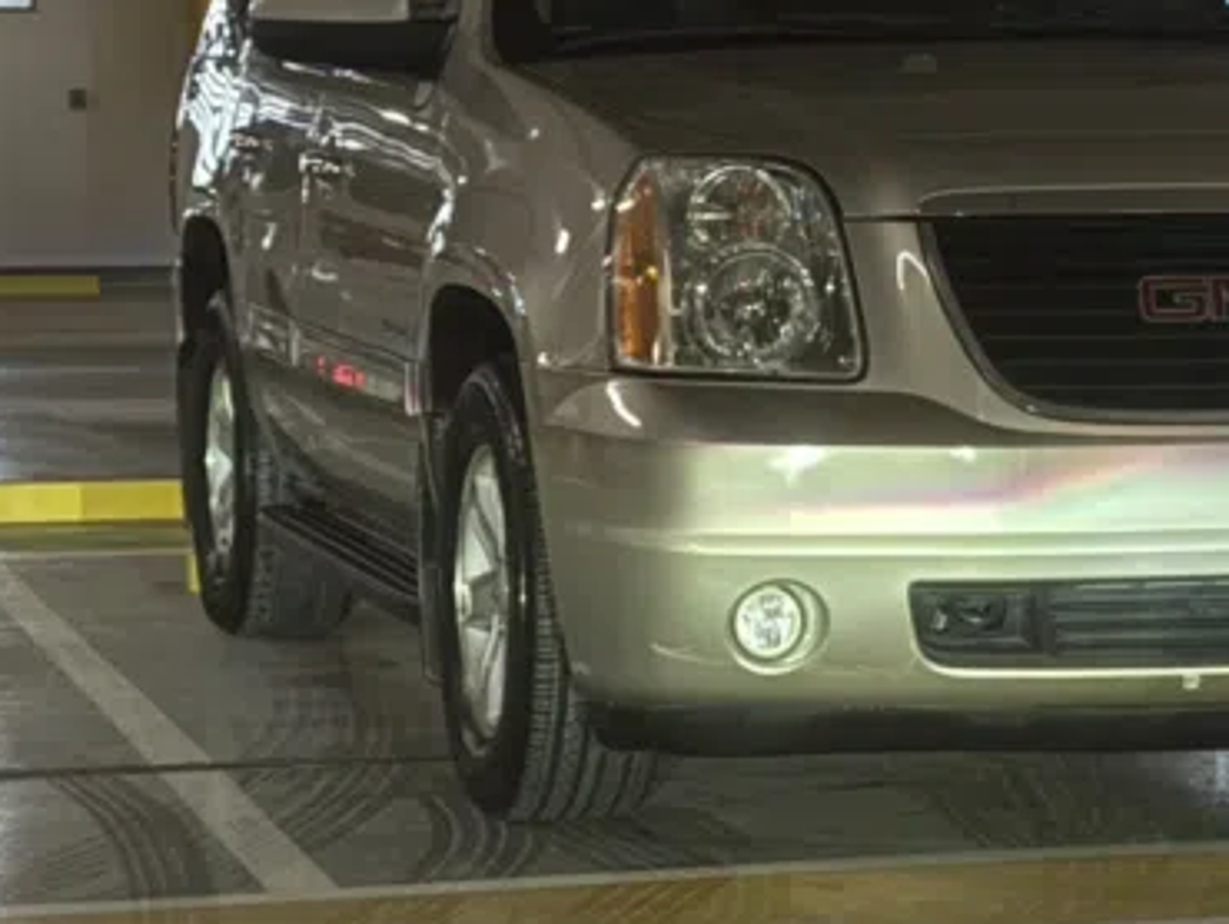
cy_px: 302
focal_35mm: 83
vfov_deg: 17.7
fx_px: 2949
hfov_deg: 23.1
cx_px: 1030
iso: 320
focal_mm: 6.76
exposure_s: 1/50
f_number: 1.78
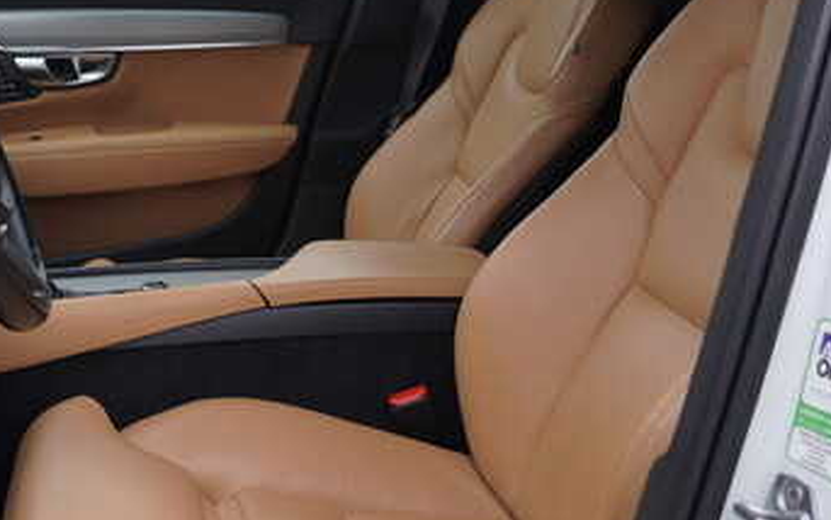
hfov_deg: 34.2
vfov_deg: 22.0
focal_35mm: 59
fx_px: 1337
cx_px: 267
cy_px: 315
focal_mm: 24
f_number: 3.2
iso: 125
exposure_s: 1/50
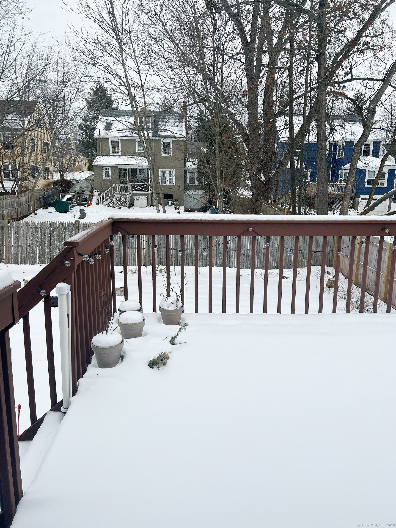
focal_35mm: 26
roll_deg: -0.3
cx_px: 198
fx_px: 397
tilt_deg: -11.7
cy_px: 264
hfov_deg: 53.1
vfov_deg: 67.3
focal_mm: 5.7
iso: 50
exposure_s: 1/2123
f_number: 1.5
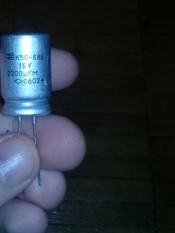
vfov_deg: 24.5
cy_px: 68
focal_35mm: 79
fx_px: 533
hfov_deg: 18.3
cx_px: 18
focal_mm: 3.3
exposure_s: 1/153
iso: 64
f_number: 2.2
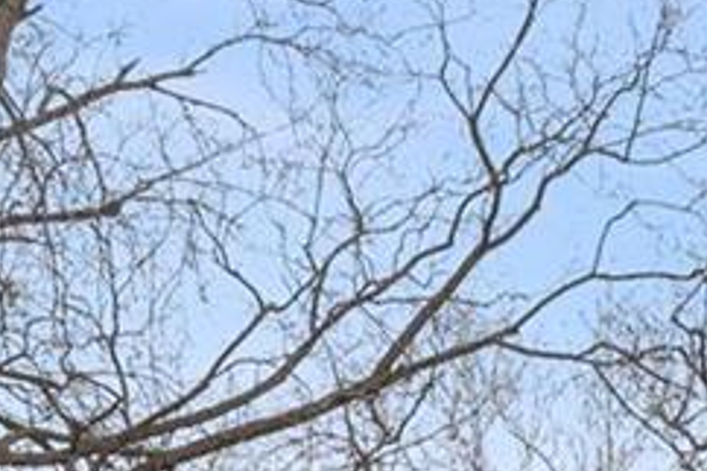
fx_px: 4671
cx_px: 1271
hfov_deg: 8.3
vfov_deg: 5.5
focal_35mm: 238
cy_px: 1258
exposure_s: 1/100
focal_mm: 18
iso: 400
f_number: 9
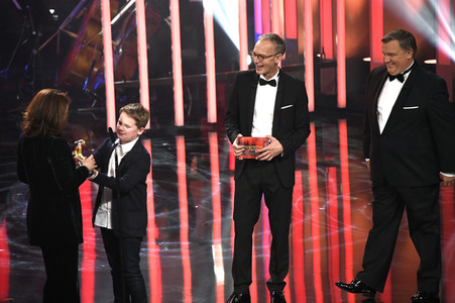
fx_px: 2905
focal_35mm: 230
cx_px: 228
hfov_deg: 9.0
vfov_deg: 6.0
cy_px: 152
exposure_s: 1/160
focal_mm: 230
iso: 3200
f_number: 6.3
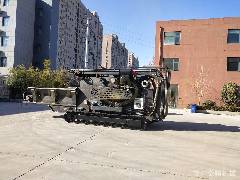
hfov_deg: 60.0
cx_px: 120
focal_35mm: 30
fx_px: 208
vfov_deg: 46.8
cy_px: 90
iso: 50
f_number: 1.8
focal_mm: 3.95
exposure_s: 1/1139
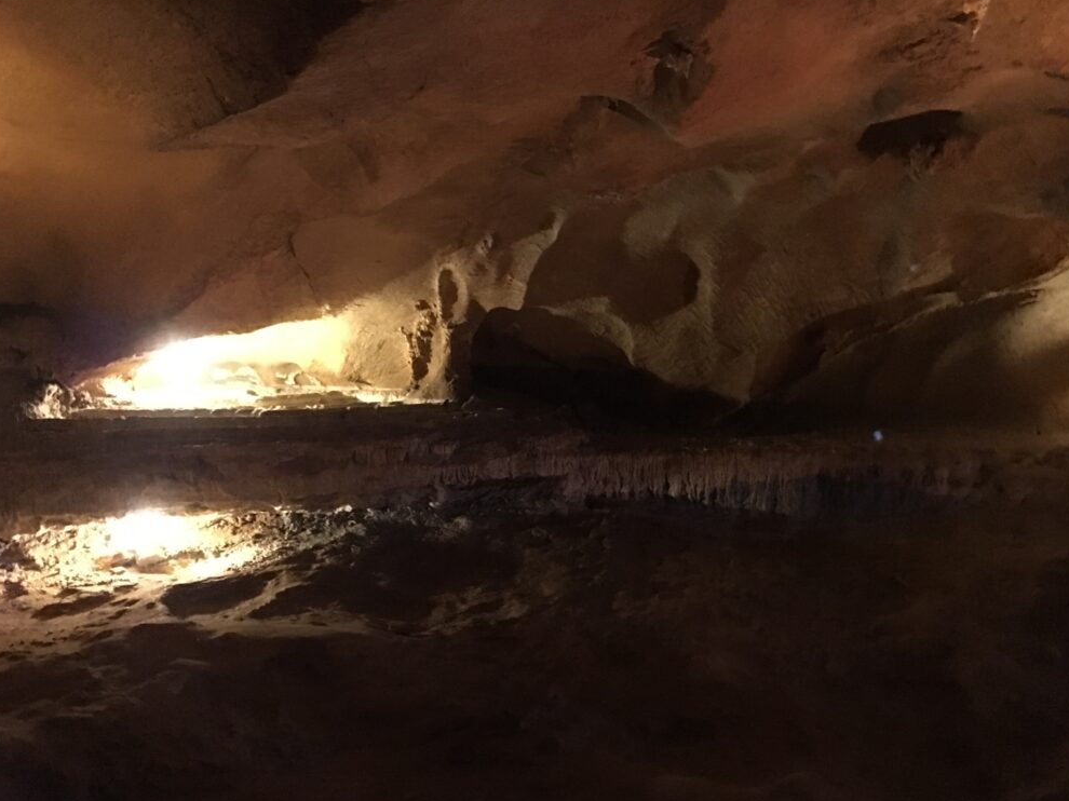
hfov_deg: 60.0
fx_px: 926
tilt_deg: -5.7
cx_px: 530
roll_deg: -0.5
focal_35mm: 30
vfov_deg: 46.8
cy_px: 407
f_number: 2.2
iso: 320
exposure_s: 1/4
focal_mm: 4.15
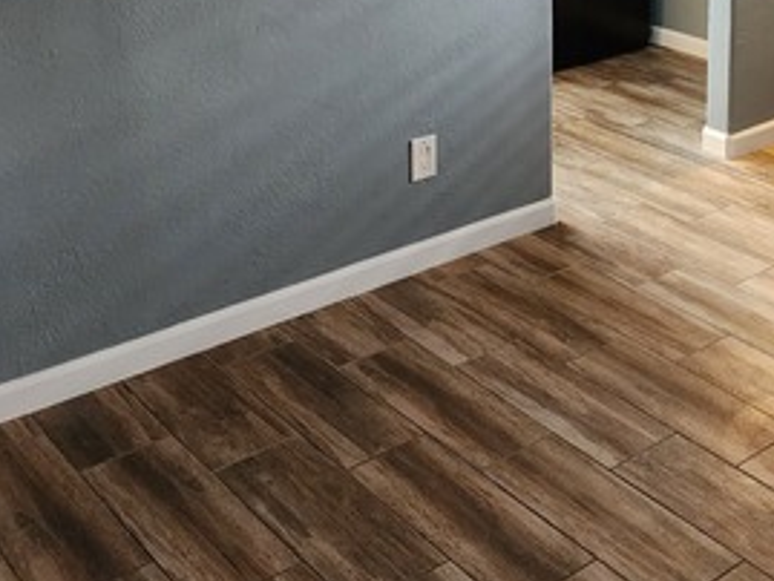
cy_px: -60
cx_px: 724
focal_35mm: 57
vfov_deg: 24.0
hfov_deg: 31.8
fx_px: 1275
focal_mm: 6.4
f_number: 1.8
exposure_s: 1/120
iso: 640
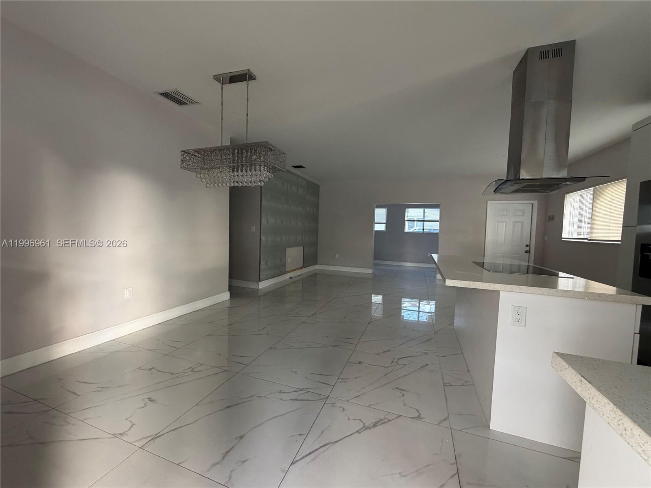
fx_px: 263
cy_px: 244
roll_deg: -1.7
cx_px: 326
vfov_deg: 85.7
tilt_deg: -1.5
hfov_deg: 102.1
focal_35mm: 14
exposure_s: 1/108
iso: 320
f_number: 2.2
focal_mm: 2.22
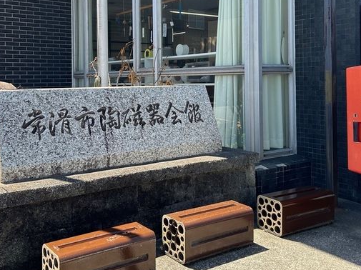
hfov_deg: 44.8
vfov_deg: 33.7
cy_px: 72
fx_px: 438
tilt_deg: +0.7
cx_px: 171
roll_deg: +0.0
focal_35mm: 42
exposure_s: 1/803
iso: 50
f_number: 1.5
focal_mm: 5.7
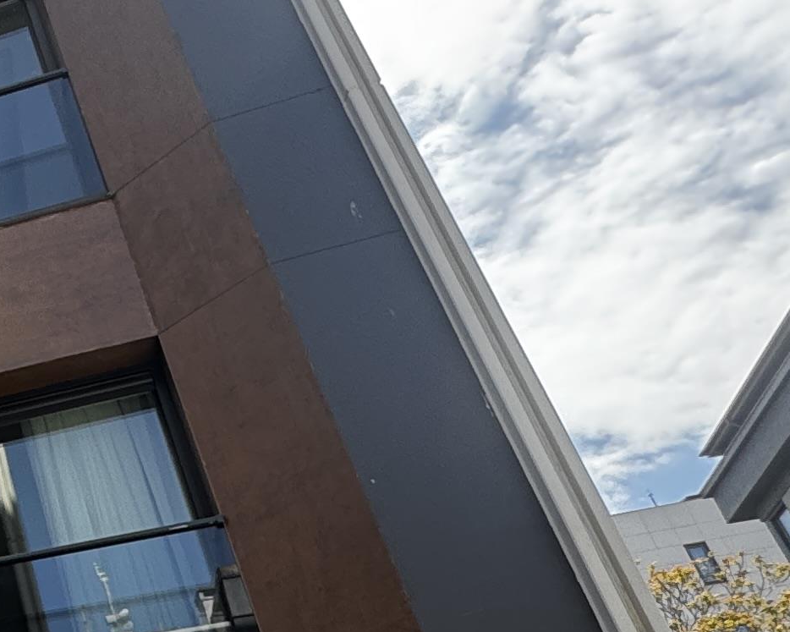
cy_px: 589
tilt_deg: +31.2
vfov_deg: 24.9
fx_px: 1379
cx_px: -590
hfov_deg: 21.8
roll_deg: -0.8
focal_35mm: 59
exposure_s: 1/379
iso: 40
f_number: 2.2
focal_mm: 2.22
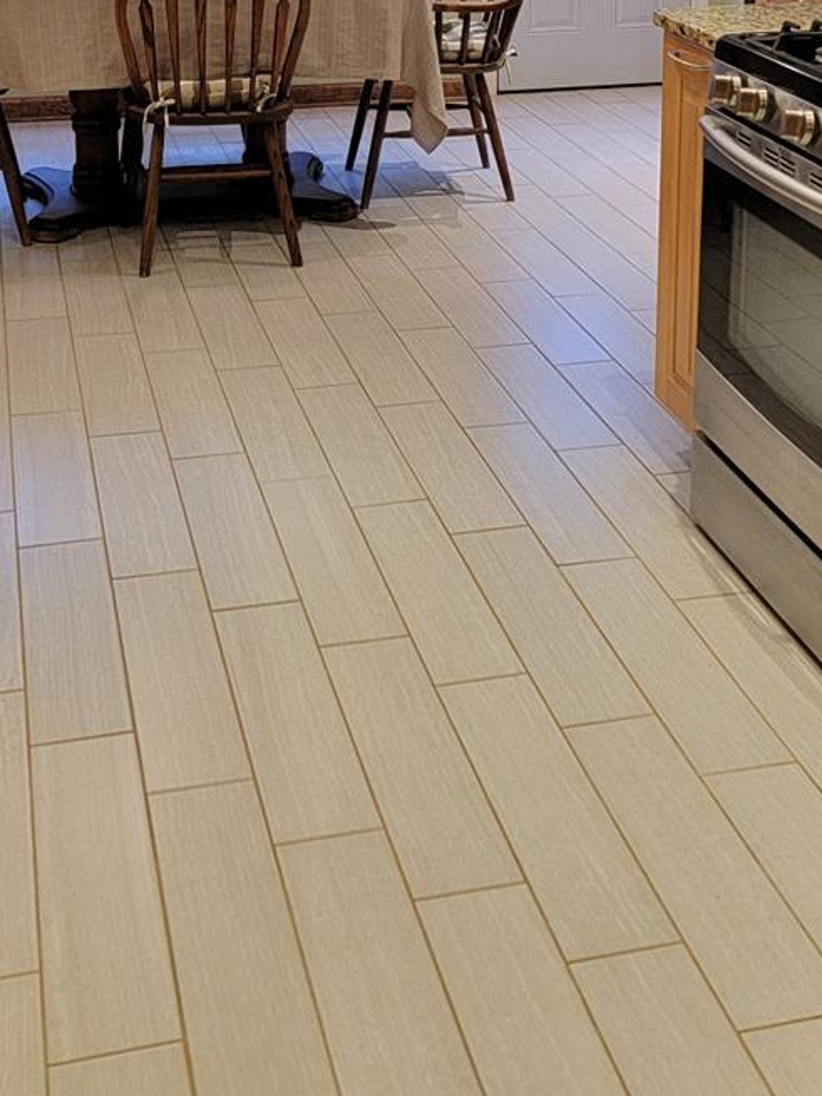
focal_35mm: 55
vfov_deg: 32.8
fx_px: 1742
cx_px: 458
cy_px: 74
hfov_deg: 26.5
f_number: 1.8
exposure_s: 1/60.2
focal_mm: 6.7
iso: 200
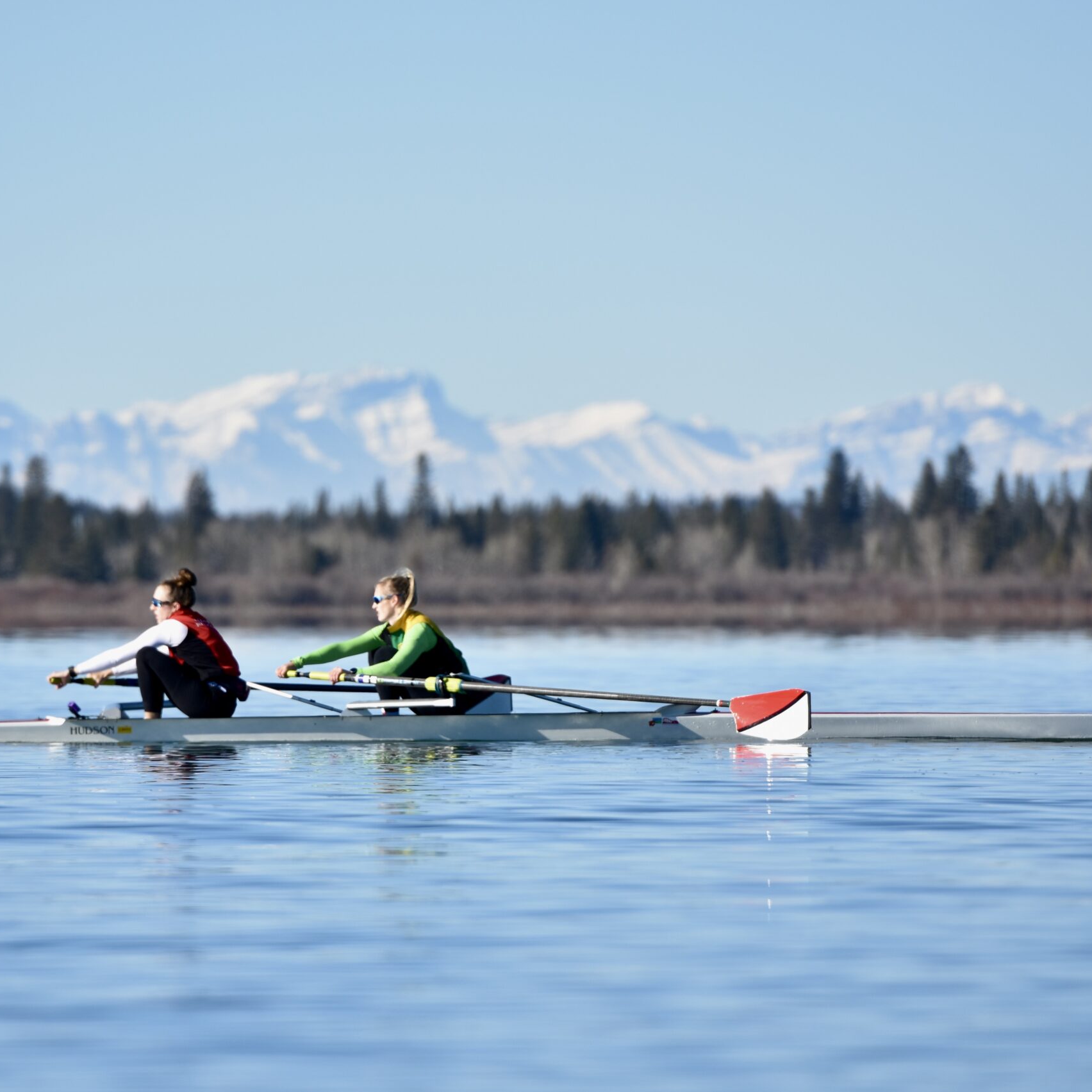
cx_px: 333
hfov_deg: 4.6
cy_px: 546
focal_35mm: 383
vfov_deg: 4.6
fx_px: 13669
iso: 200
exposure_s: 1/2500
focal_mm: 200
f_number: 3.5
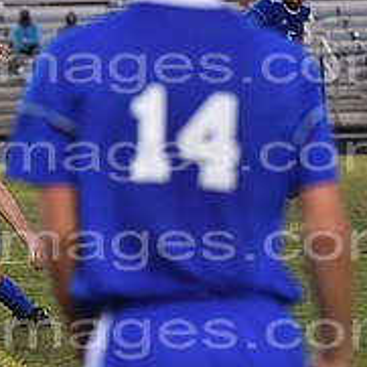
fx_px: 5002
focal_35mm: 417
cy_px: 113
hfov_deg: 4.2
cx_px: -51
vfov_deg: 4.2
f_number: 3.2
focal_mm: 102
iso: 3200
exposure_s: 1/800
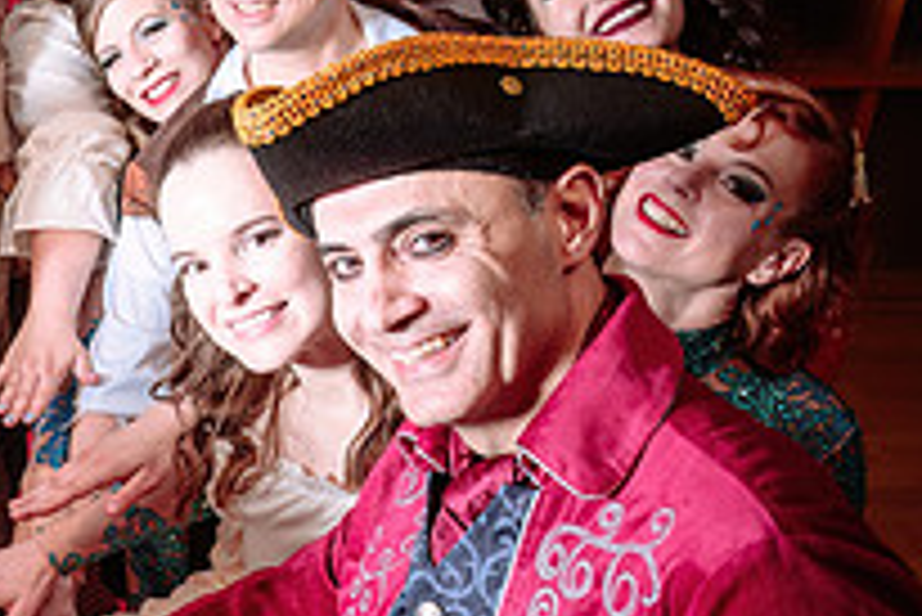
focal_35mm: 68
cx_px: -108
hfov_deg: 27.0
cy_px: 263
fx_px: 1743
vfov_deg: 20.0
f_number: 4.5
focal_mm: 24
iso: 320
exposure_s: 1/125
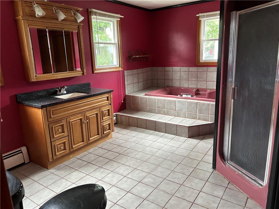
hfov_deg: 67.3
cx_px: 140
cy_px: 104
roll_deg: +2.2
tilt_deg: -12.2
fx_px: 210
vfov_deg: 53.1
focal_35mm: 26
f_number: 1.5
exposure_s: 1/60
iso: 250
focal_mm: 5.7
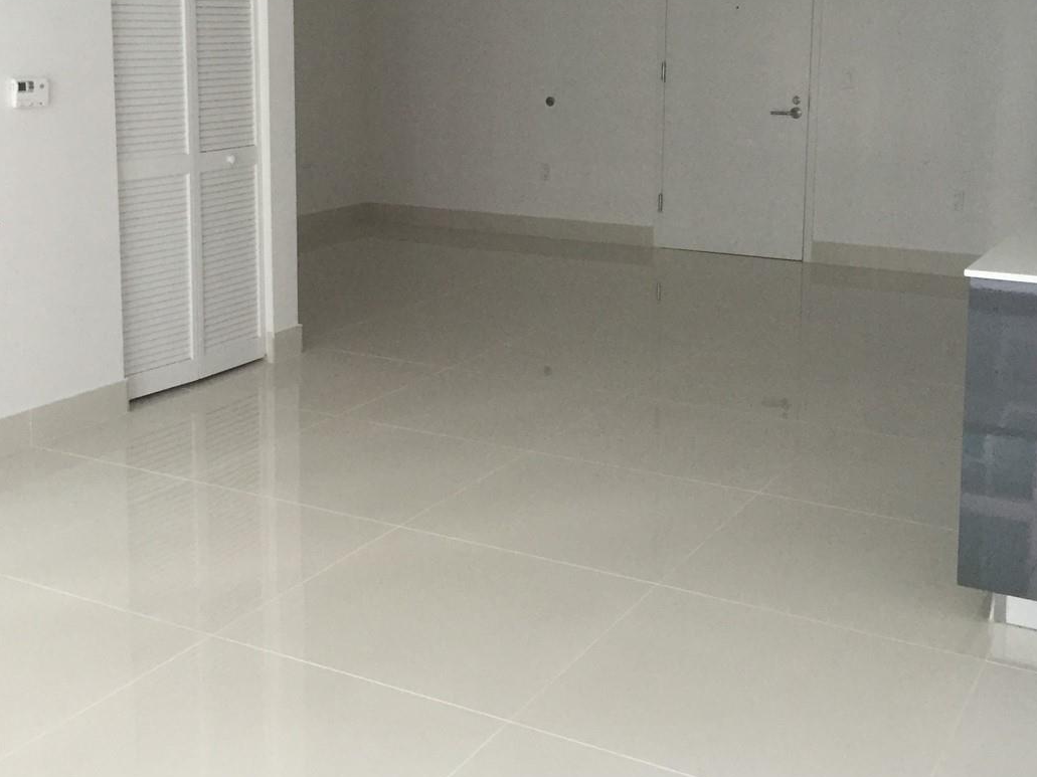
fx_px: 1348
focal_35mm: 45
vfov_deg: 31.7
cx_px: 480
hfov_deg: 42.1
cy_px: 219
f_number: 2.2
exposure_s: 1/30
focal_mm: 4.15
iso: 125
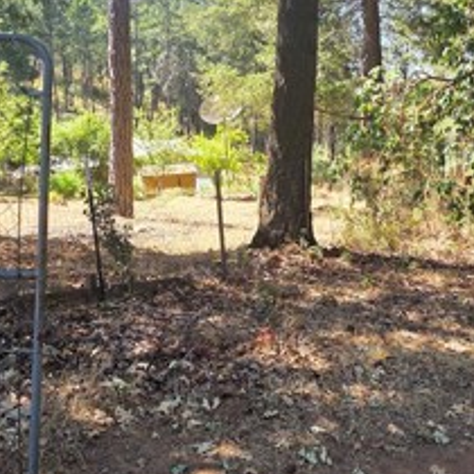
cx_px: 350
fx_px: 542
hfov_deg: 45.7
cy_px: 178
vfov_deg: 46.8
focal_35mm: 35
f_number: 2.2
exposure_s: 1/324
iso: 50
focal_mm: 2.2
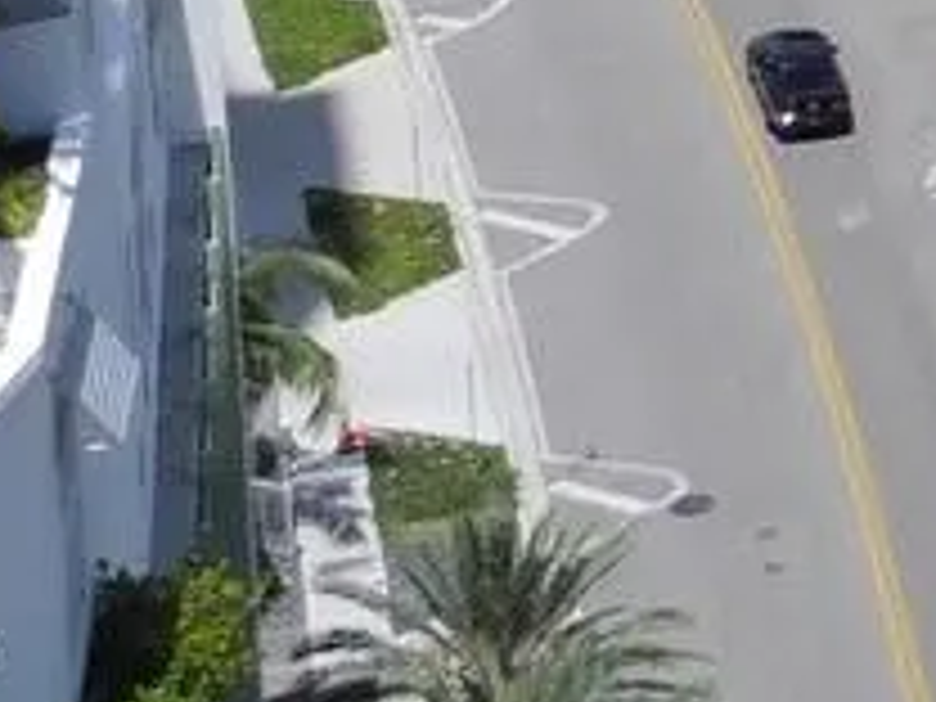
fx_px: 7490
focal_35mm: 277
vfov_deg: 5.2
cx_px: 2817
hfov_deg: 6.5
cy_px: -954
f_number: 3.2
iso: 100
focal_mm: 9.7
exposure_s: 1/1736
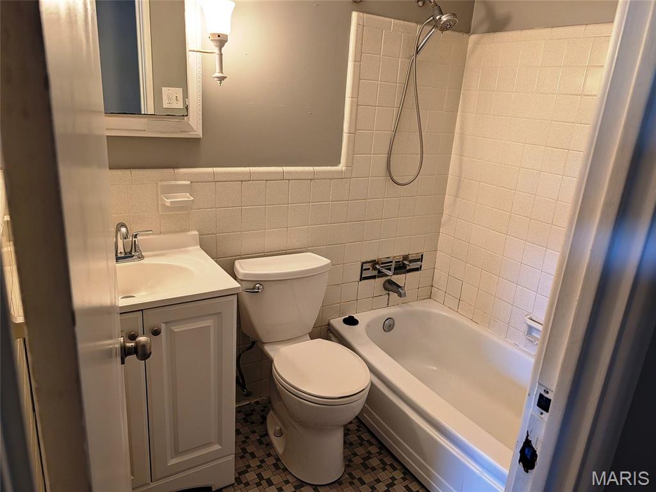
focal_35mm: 24
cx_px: 328
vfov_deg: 56.8
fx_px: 455
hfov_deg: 71.6
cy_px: 246
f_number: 1.68
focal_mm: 6.9
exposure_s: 1/120
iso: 109
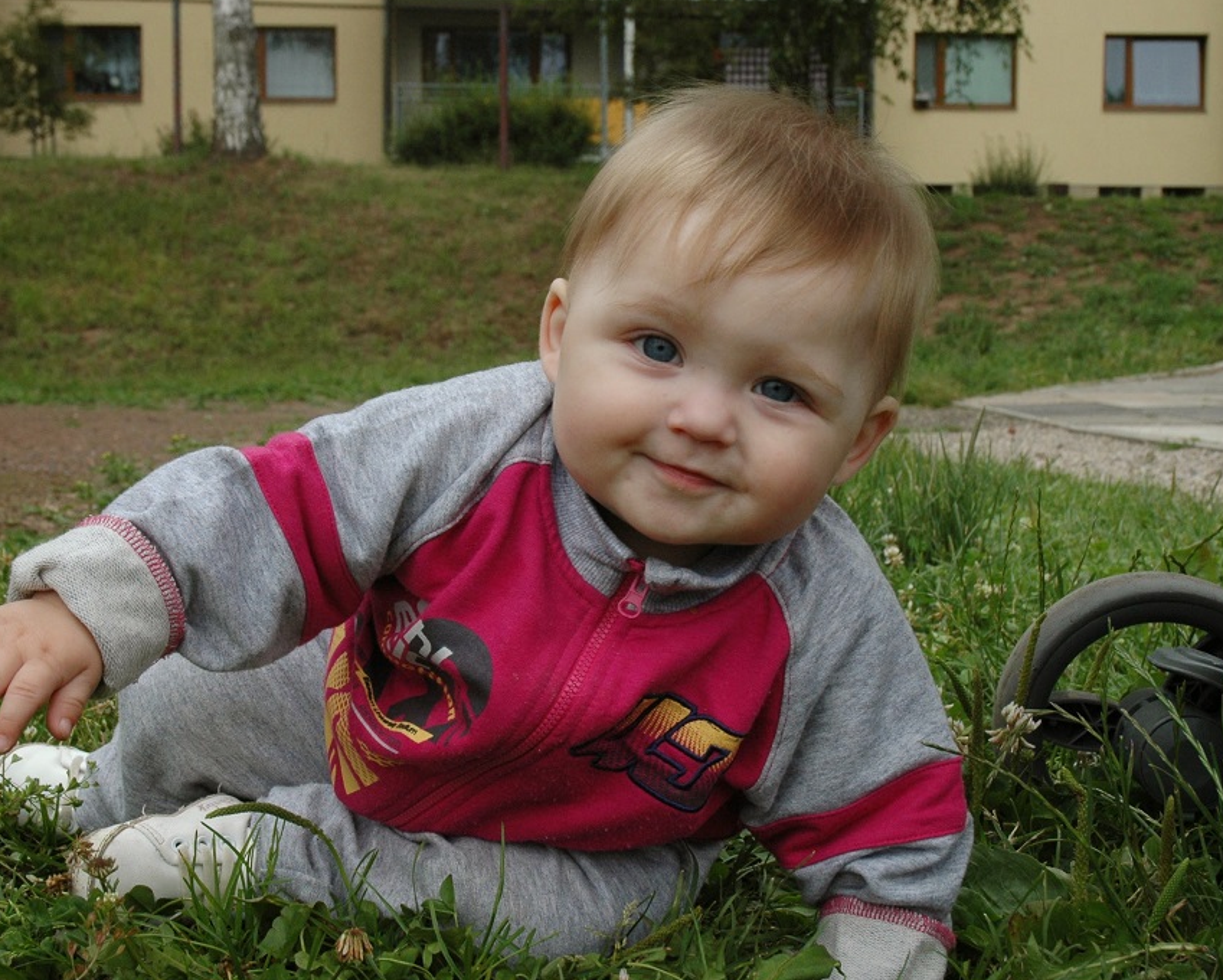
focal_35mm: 50
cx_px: 582
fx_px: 1798
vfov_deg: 30.5
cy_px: 495
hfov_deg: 37.6
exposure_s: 1/250
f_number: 8
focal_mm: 25
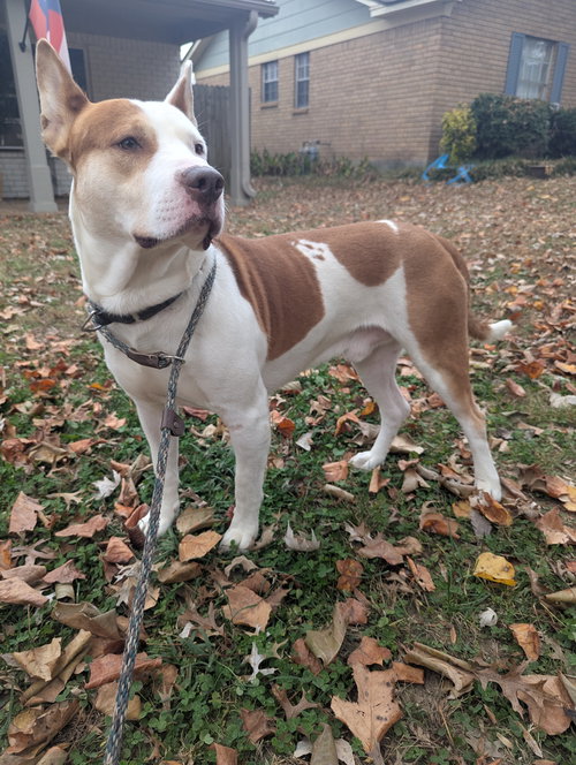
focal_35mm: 24
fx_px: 531
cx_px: 288
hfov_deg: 56.9
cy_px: 382
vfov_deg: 71.5
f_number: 1.85
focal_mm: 6.81
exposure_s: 1/130
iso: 193
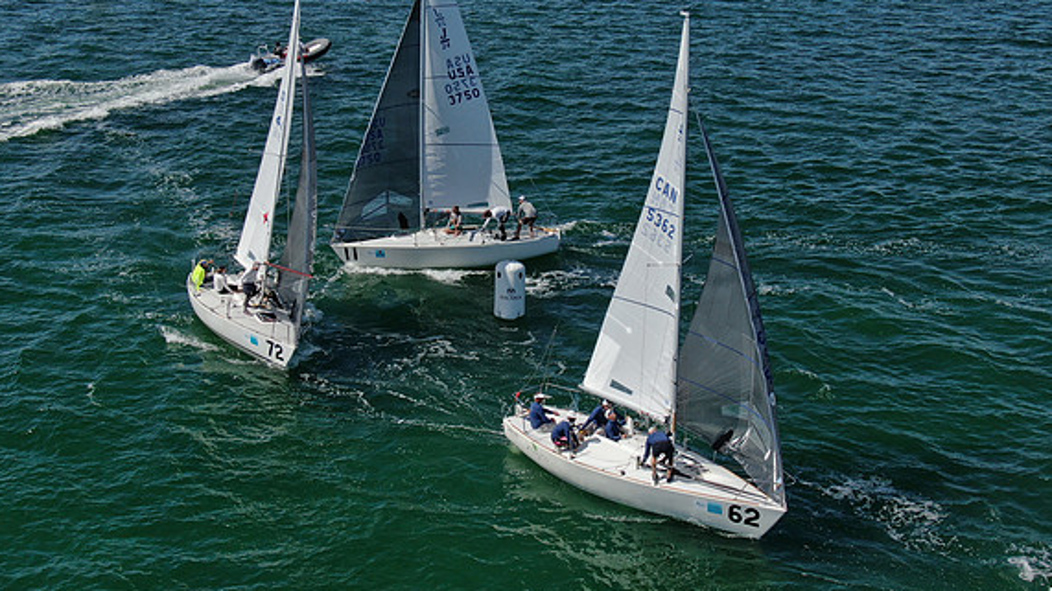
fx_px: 1450
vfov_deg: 23.0
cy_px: 248
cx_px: 527
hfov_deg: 39.9
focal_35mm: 52
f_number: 3.8
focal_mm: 8.42
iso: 100
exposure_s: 1/1250
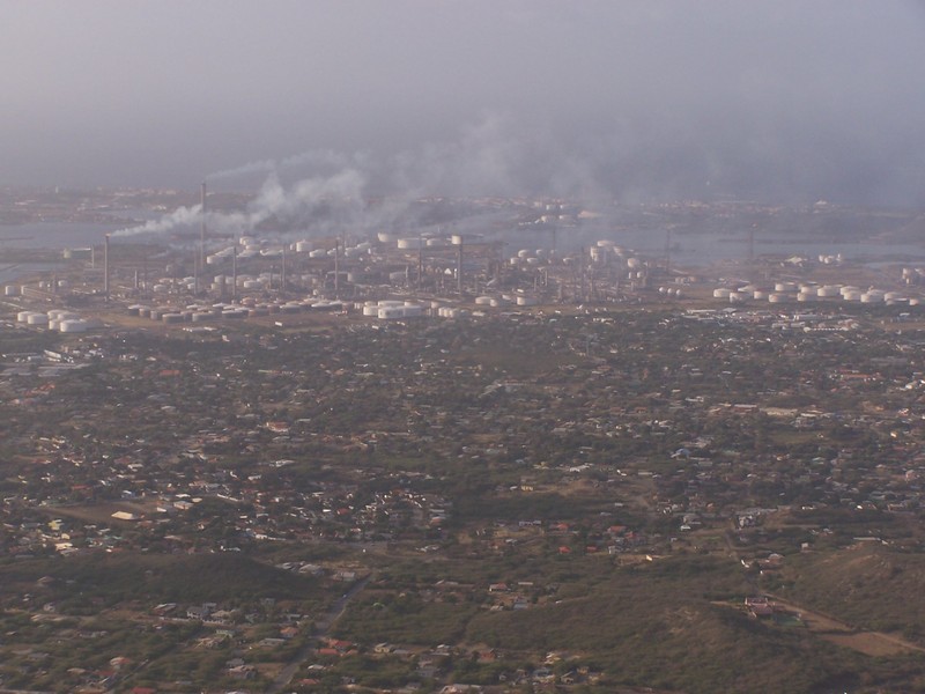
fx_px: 2806
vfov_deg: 14.1
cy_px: 347
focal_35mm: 105
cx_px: 462
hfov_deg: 18.7
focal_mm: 17.5
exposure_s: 1/350
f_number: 4.5
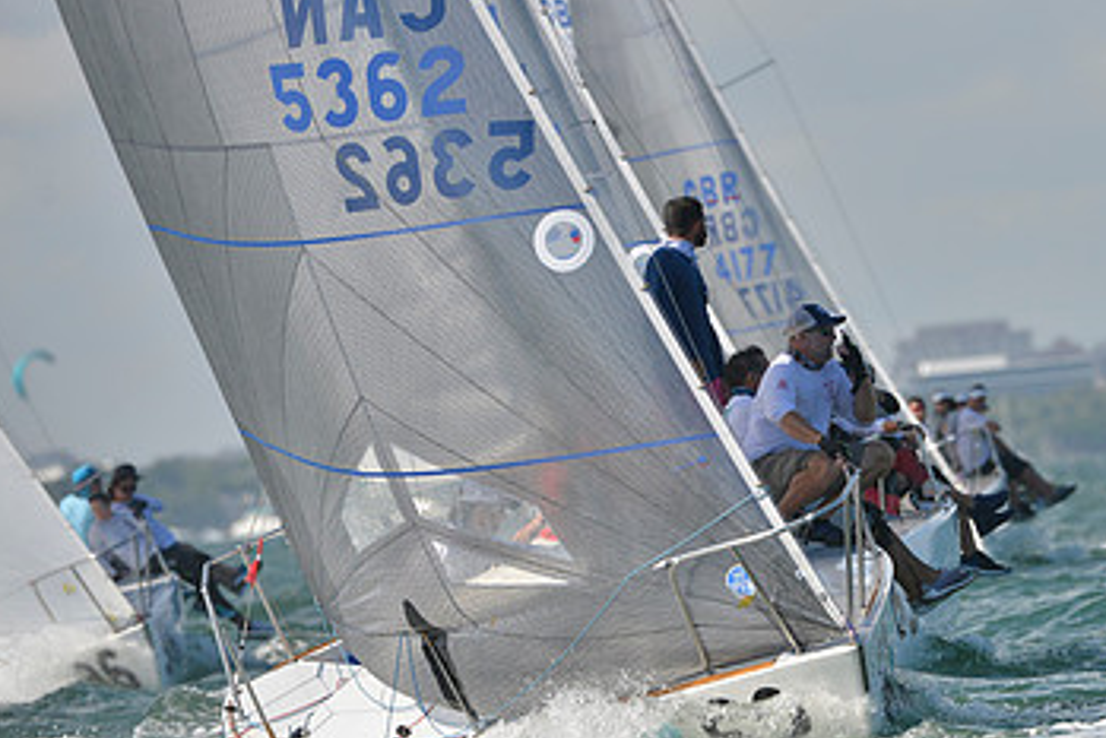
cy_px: 499
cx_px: 827
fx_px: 17364
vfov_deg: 2.4
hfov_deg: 3.6
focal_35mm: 565
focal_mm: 340
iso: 280
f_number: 5
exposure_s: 1/2000
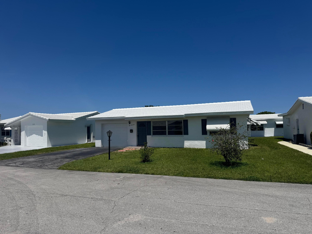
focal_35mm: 24
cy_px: 117
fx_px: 216
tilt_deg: +2.4
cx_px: 156
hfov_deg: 71.6
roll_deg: +1.6
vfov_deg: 56.8
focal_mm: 6.76
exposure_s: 1/10417
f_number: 1.78
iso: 80
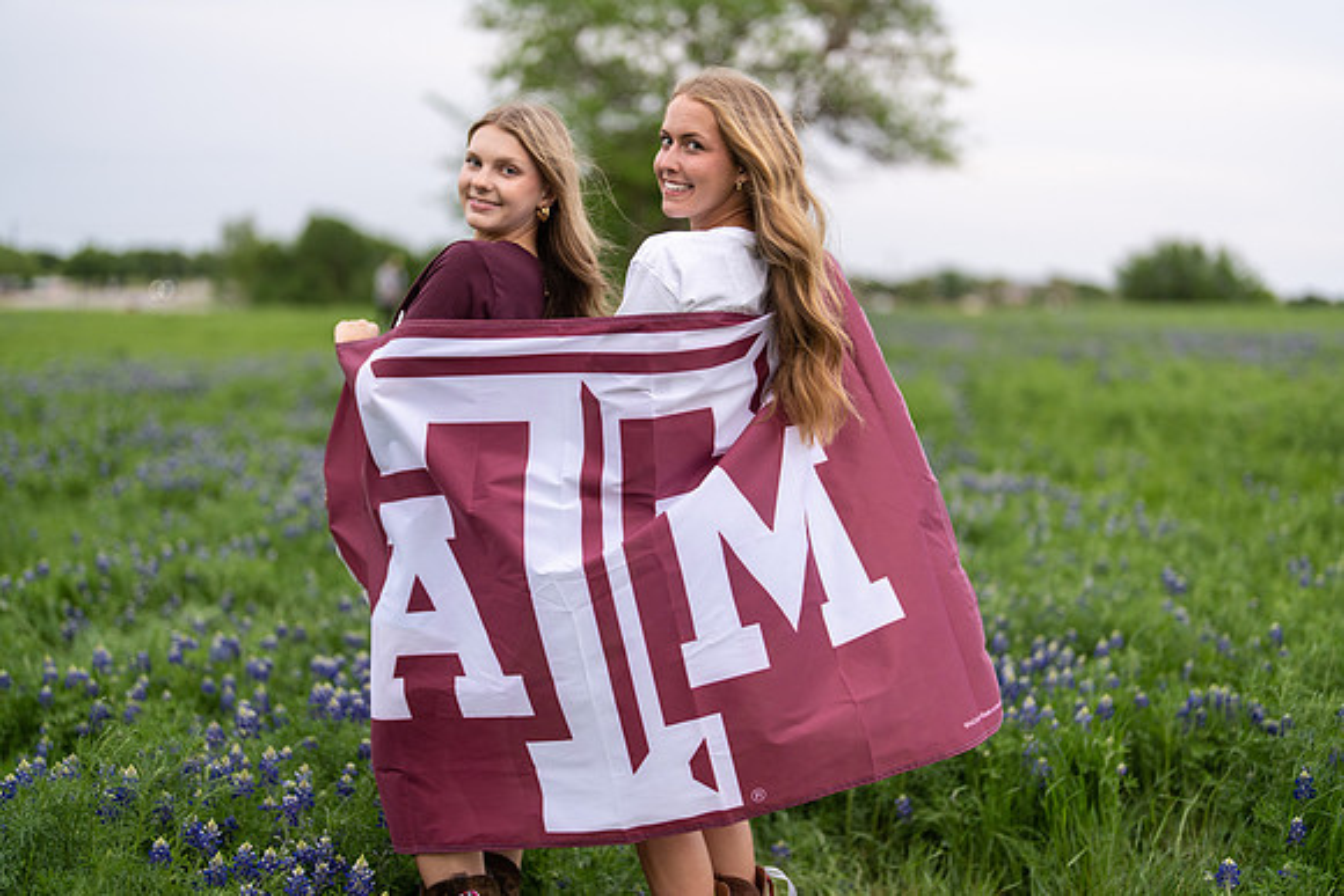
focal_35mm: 50
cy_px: 448
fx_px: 1867
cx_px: 672
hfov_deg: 39.6
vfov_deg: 27.0
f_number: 1.2
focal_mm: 50
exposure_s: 1/1000
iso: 250
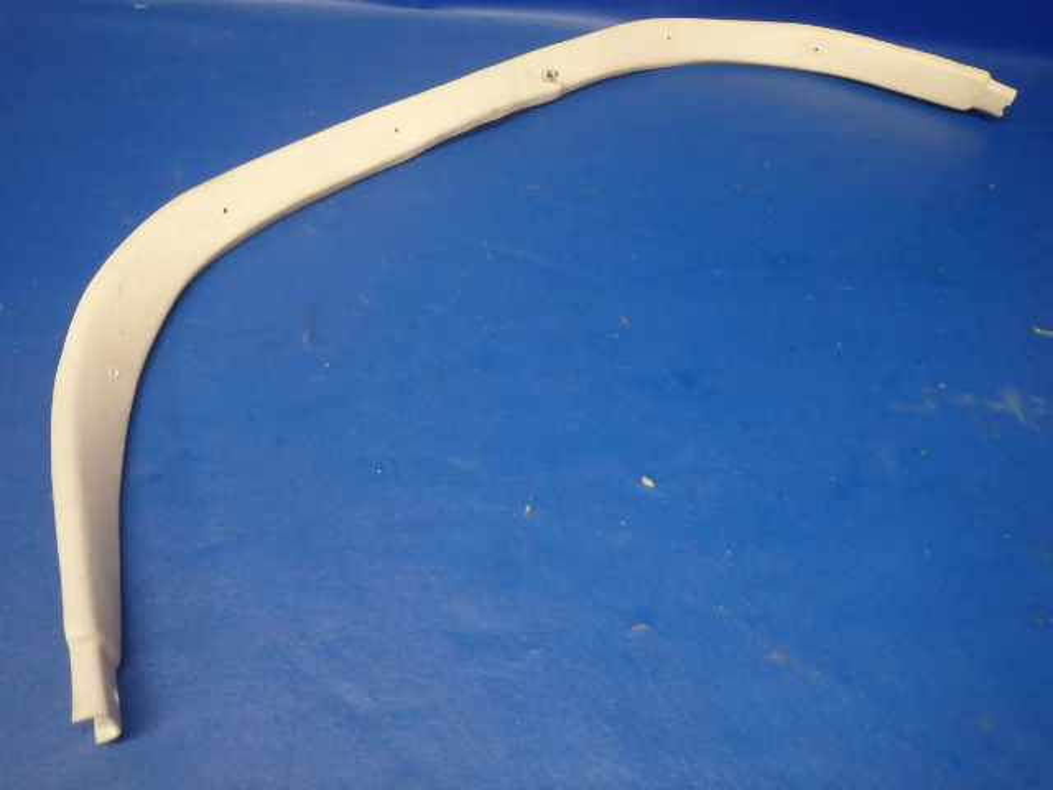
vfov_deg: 49.7
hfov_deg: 63.4
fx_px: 852
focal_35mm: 28
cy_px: 395
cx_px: 526
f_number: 3.9
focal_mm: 5
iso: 640
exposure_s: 1/30
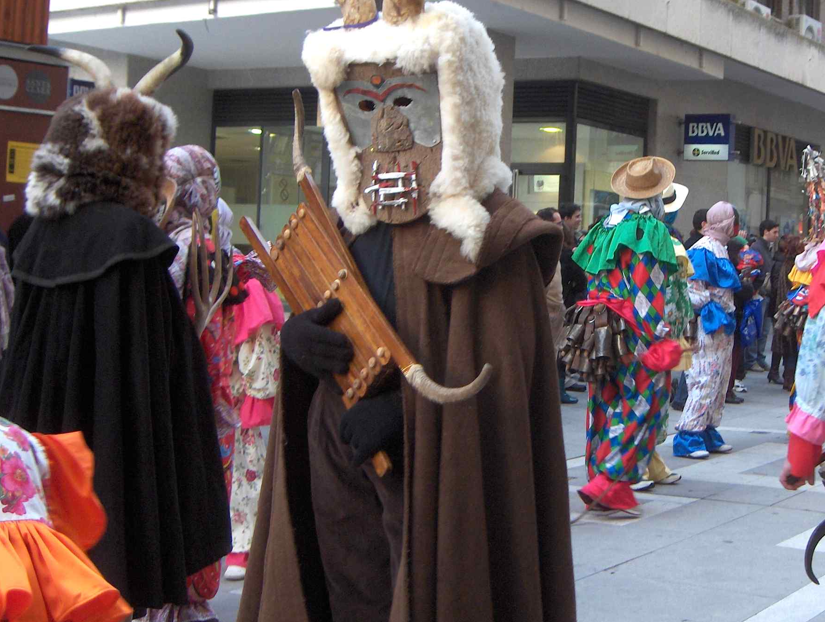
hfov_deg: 33.3
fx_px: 1361
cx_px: 579
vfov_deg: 25.7
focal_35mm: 57
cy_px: 267
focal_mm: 8
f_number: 2.8
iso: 200
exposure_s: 1/37.4
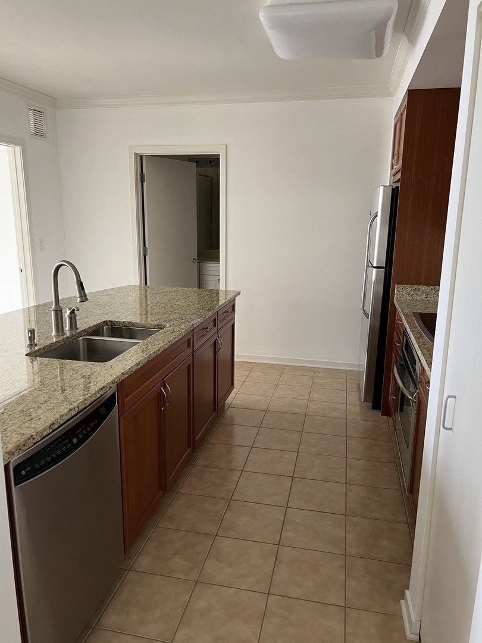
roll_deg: -0.6
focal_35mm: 26
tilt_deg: -12.7
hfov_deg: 53.1
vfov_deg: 67.3
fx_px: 483
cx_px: 241
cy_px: 322
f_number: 1.5
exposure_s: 1/90
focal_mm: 5.7
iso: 125
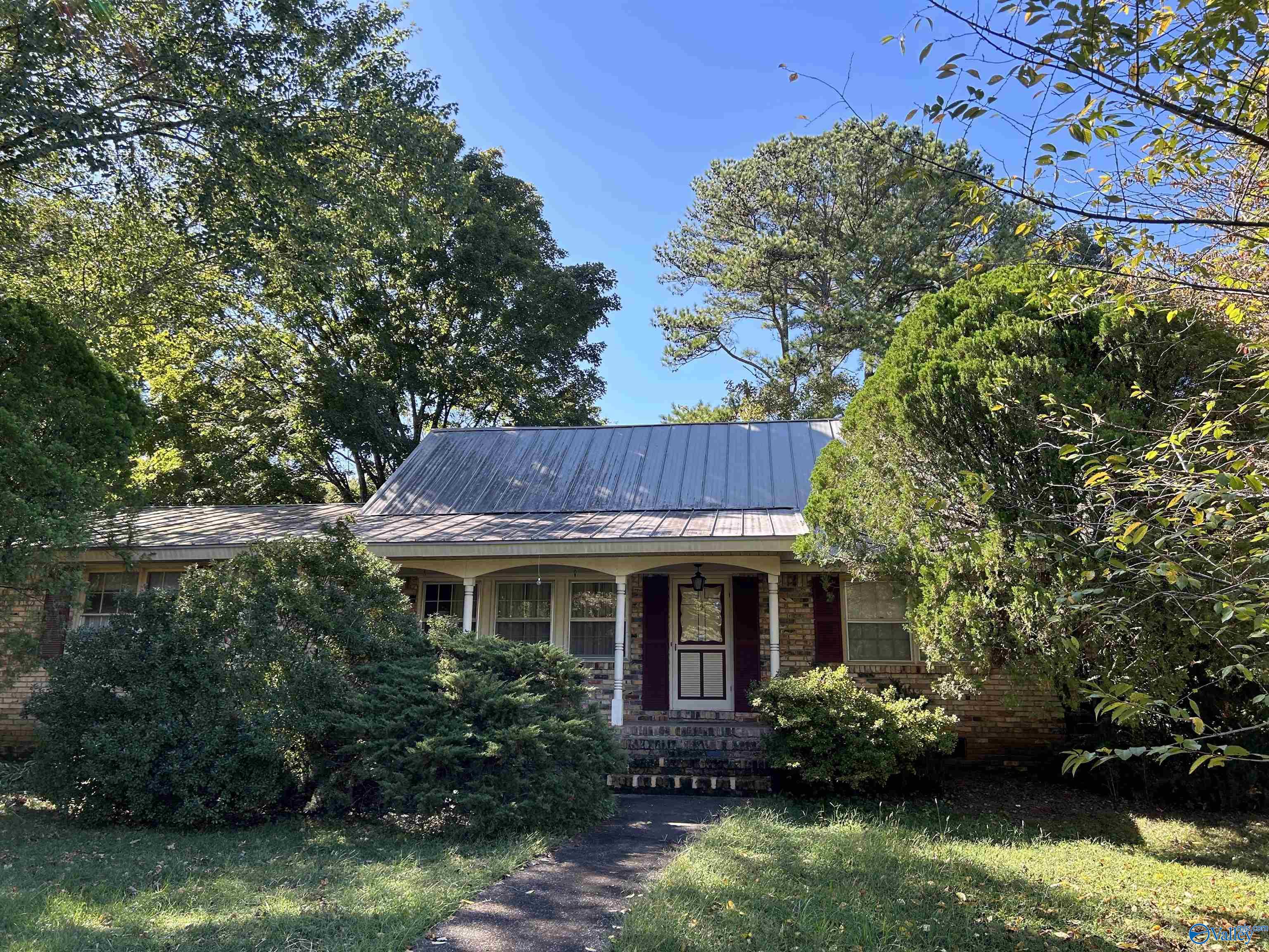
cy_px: 476
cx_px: 634
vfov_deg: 53.1
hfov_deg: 67.3
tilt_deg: +13.4
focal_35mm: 26
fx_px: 953
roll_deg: -0.4
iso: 50
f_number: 1.5
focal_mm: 5.7
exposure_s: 1/614
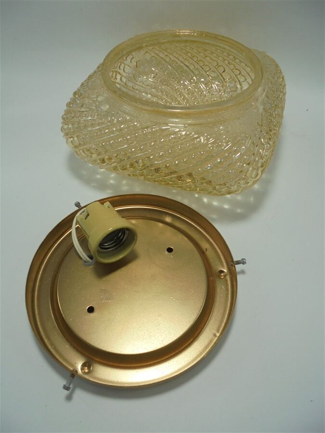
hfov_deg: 53.1
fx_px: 325
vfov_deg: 67.3
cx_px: 162
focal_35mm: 26
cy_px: 216
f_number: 3.5
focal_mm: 4.6
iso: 100
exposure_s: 1/160
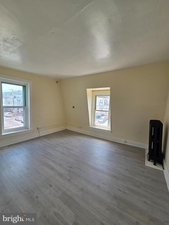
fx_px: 85
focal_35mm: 13
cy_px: 112
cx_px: 84
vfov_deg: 106.2
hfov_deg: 89.9
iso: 50
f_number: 2.2
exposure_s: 1/196
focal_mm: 2.2
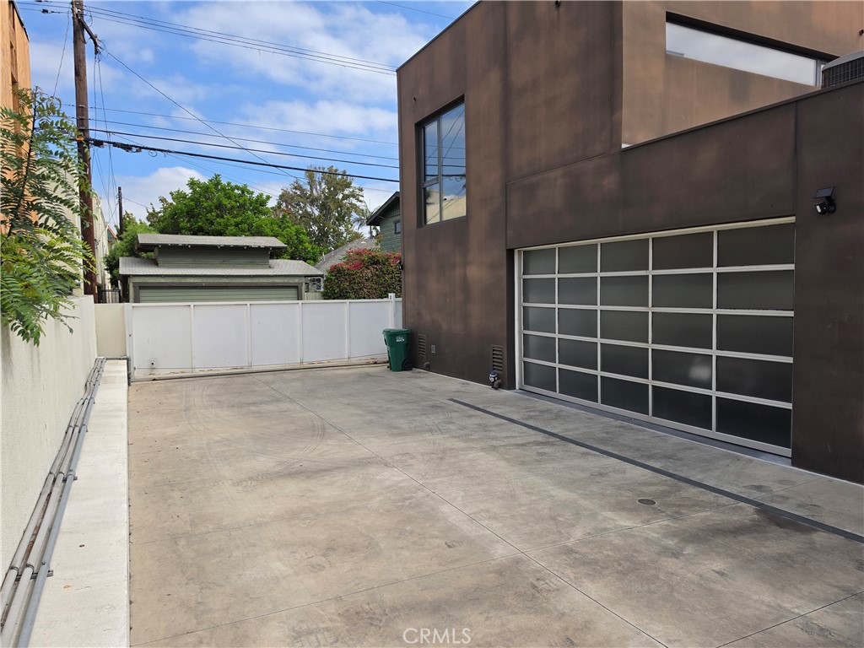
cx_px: 432
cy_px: 324
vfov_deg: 58.9
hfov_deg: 73.9
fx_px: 574
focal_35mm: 23
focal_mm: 6.5
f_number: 1.4
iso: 64
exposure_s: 1/6571
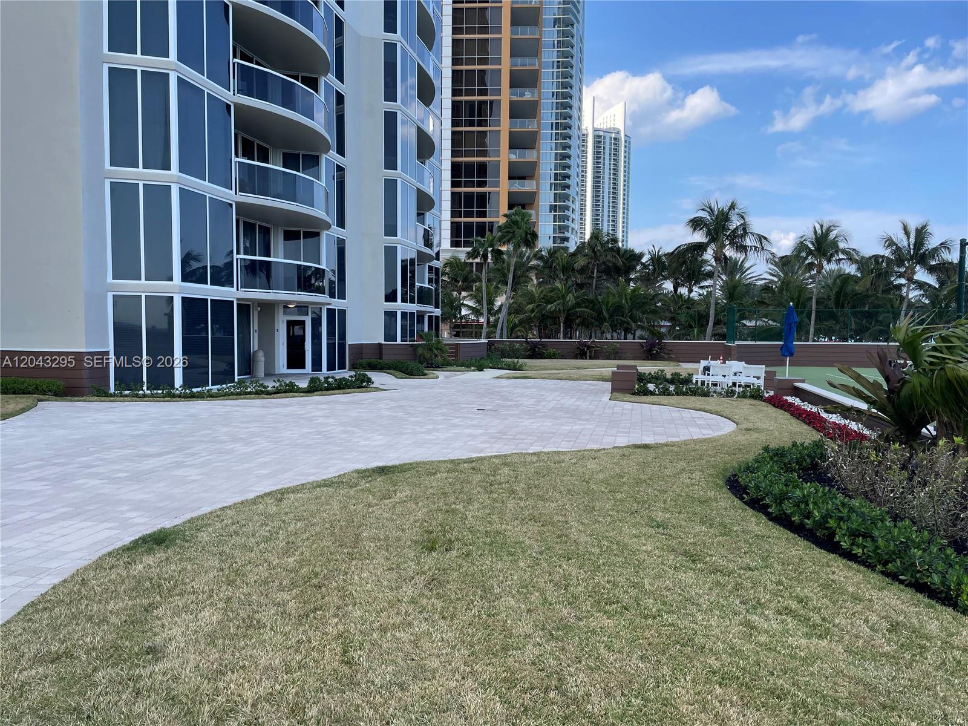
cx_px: 484
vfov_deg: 53.1
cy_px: 363
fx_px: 727
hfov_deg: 67.3
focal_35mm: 26
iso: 32
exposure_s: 1/979
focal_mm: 4.2
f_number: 1.6
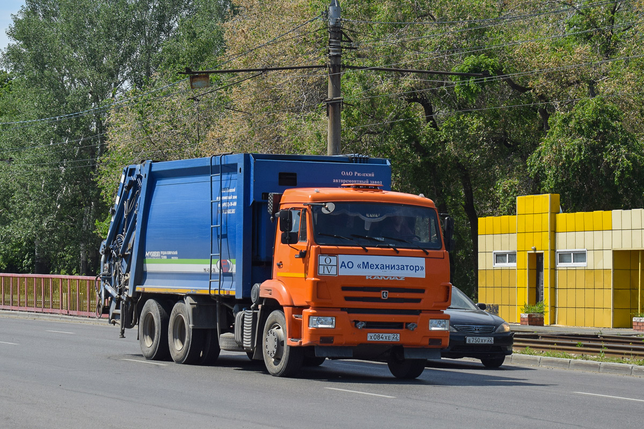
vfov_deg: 16.6
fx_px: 1476
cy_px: 214
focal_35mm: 82
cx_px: 322
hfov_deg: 24.6
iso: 200
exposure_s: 1/1000
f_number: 5.6
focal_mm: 55
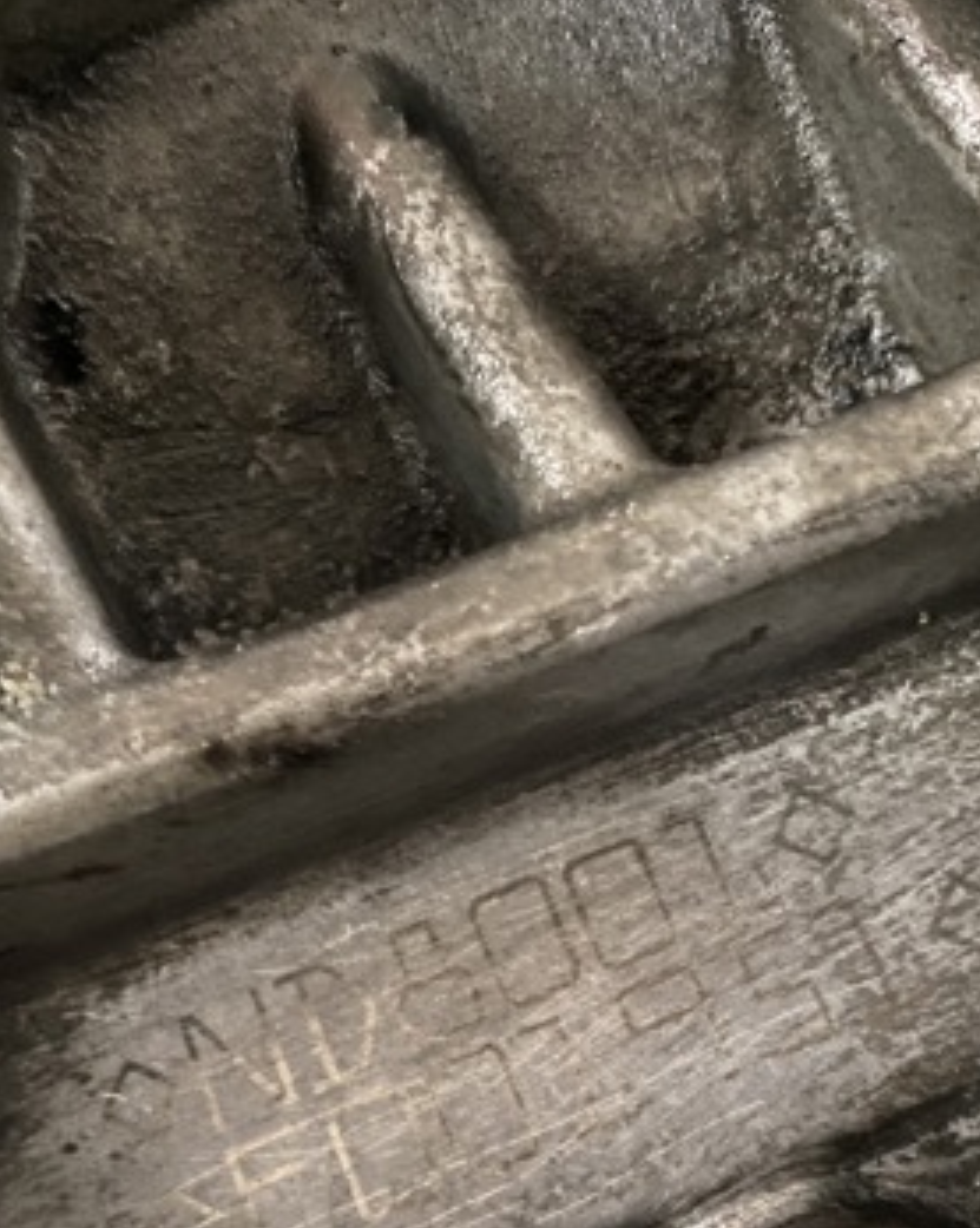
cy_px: 837
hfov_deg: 33.4
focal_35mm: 45
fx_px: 1634
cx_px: 446
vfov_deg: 40.6
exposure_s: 1/9
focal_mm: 4.25
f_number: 1.8
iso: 500
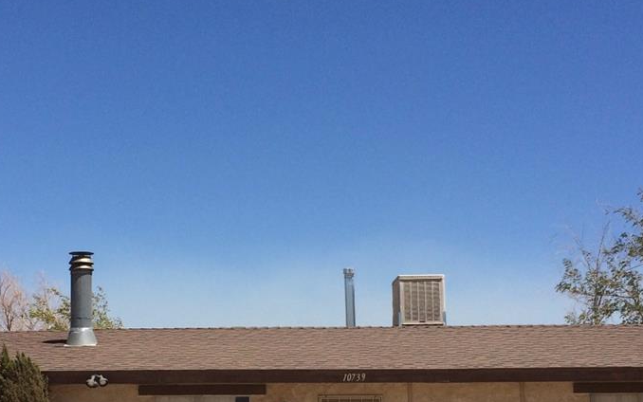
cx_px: 229
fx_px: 1192
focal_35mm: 68
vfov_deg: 18.7
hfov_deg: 30.0
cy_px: 384
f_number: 2.2
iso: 32
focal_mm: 4.15
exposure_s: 1/2933
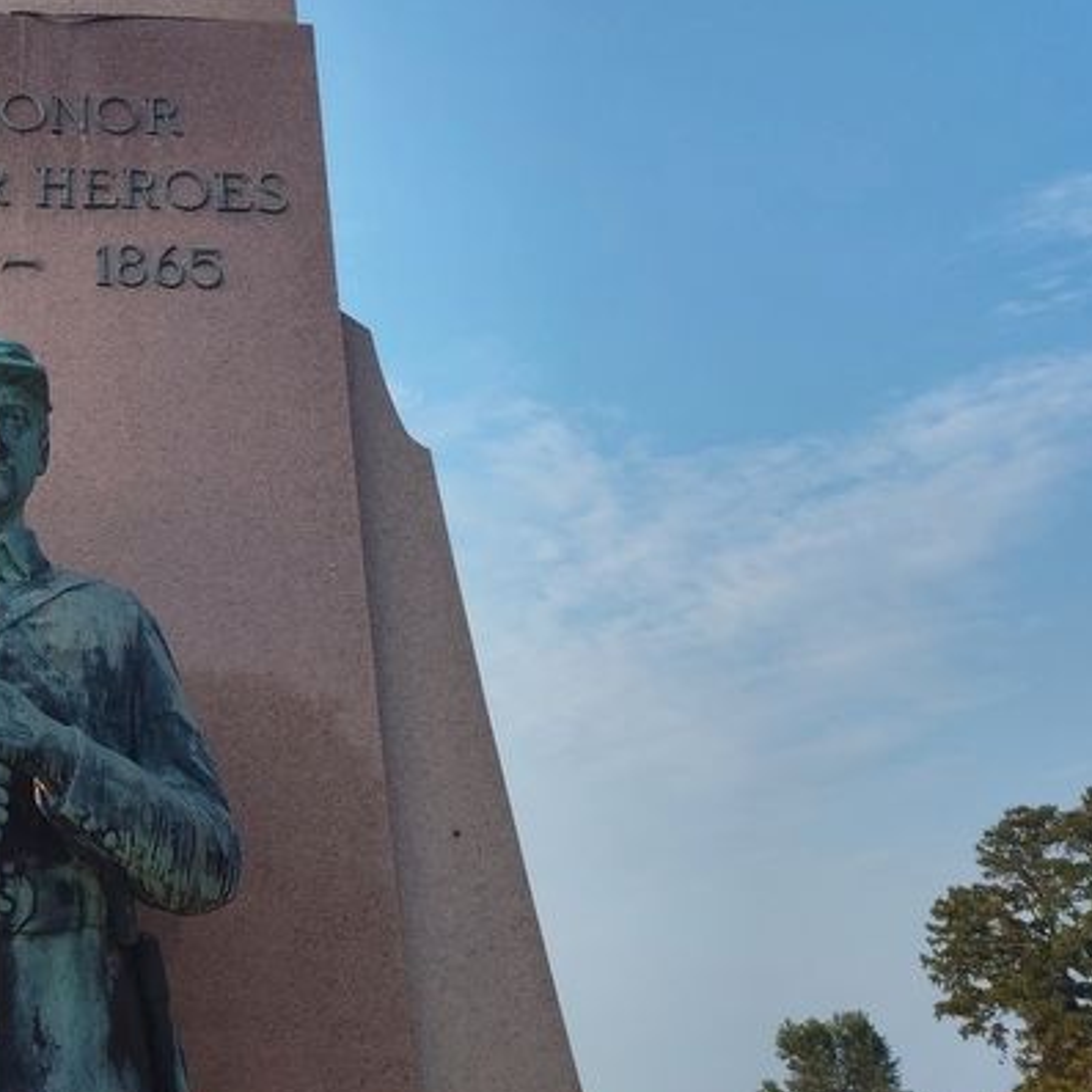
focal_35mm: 41
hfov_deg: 36.8
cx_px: 8
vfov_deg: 40.5
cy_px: 374
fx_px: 1463
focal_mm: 5.56
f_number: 1.8
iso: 100
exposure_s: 1/612
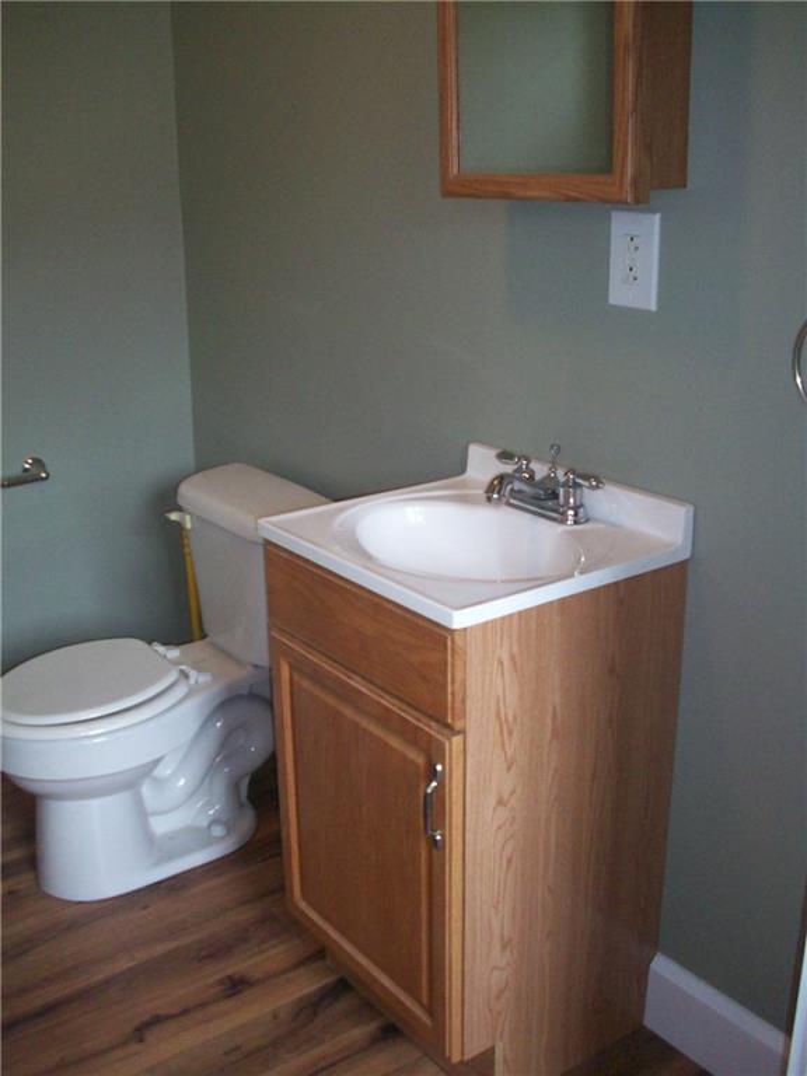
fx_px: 1150
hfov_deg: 38.7
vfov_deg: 50.1
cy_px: 538
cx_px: 404
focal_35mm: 37
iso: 160
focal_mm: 6.2
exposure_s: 1/45
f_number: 2.8
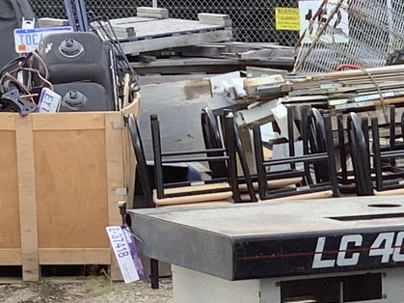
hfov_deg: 12.1
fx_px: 1727
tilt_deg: -9.9
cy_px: 301
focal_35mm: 148
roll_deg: -0.9
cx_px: 751
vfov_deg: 9.9
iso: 40
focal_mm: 3.3
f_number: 2.4
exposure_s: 1/120
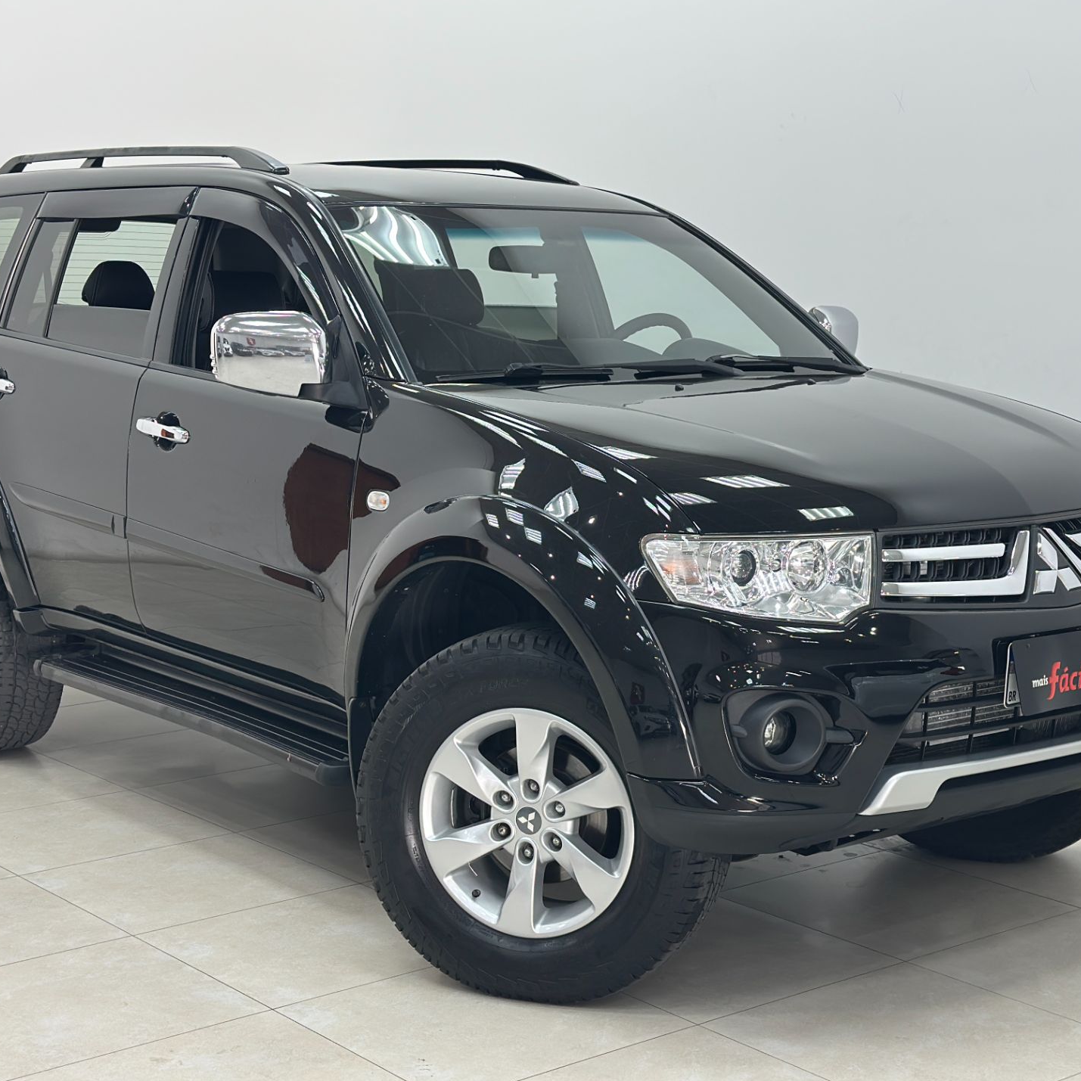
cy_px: 538
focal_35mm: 57
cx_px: 546
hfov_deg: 30.0
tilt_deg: -7.7
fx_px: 2014
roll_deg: -0.3
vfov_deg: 30.0
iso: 125
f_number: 1.78
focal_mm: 6.86
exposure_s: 1/60
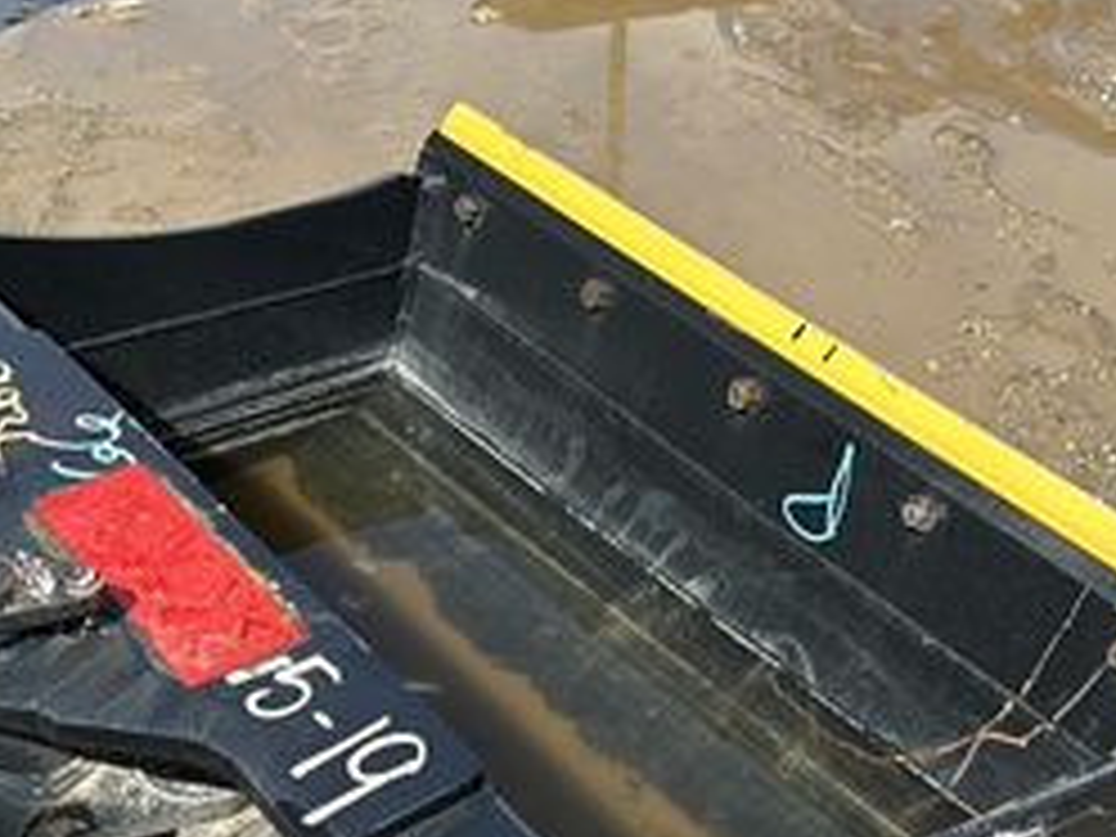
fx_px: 2160
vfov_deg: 21.8
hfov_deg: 29.0
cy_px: 567
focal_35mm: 67
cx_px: 598
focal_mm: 5.7
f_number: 1.5
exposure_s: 1/2123
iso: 50
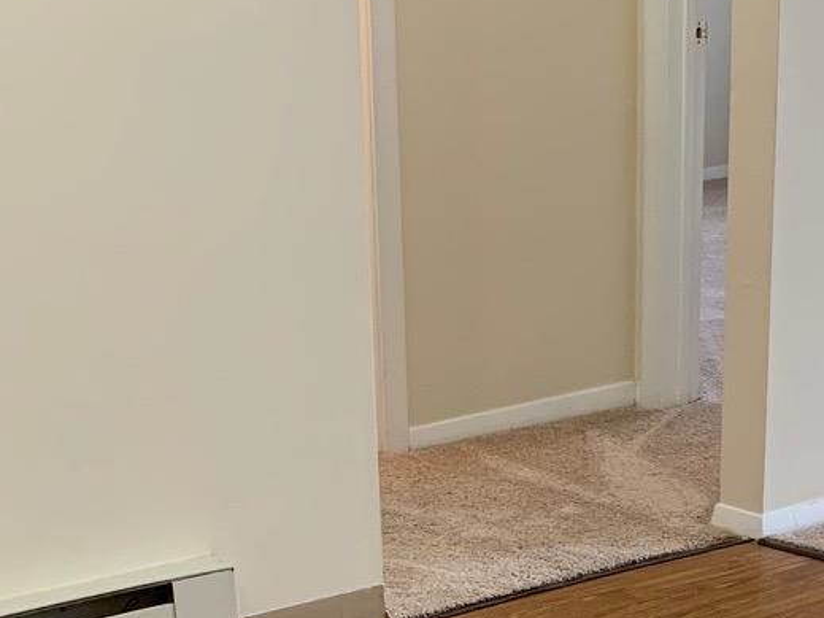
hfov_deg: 19.4
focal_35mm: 101
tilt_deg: -22.1
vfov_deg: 14.0
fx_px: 2404
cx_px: 572
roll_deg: +0.8
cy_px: 821
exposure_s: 1/60
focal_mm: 4.25
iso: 160
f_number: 1.8
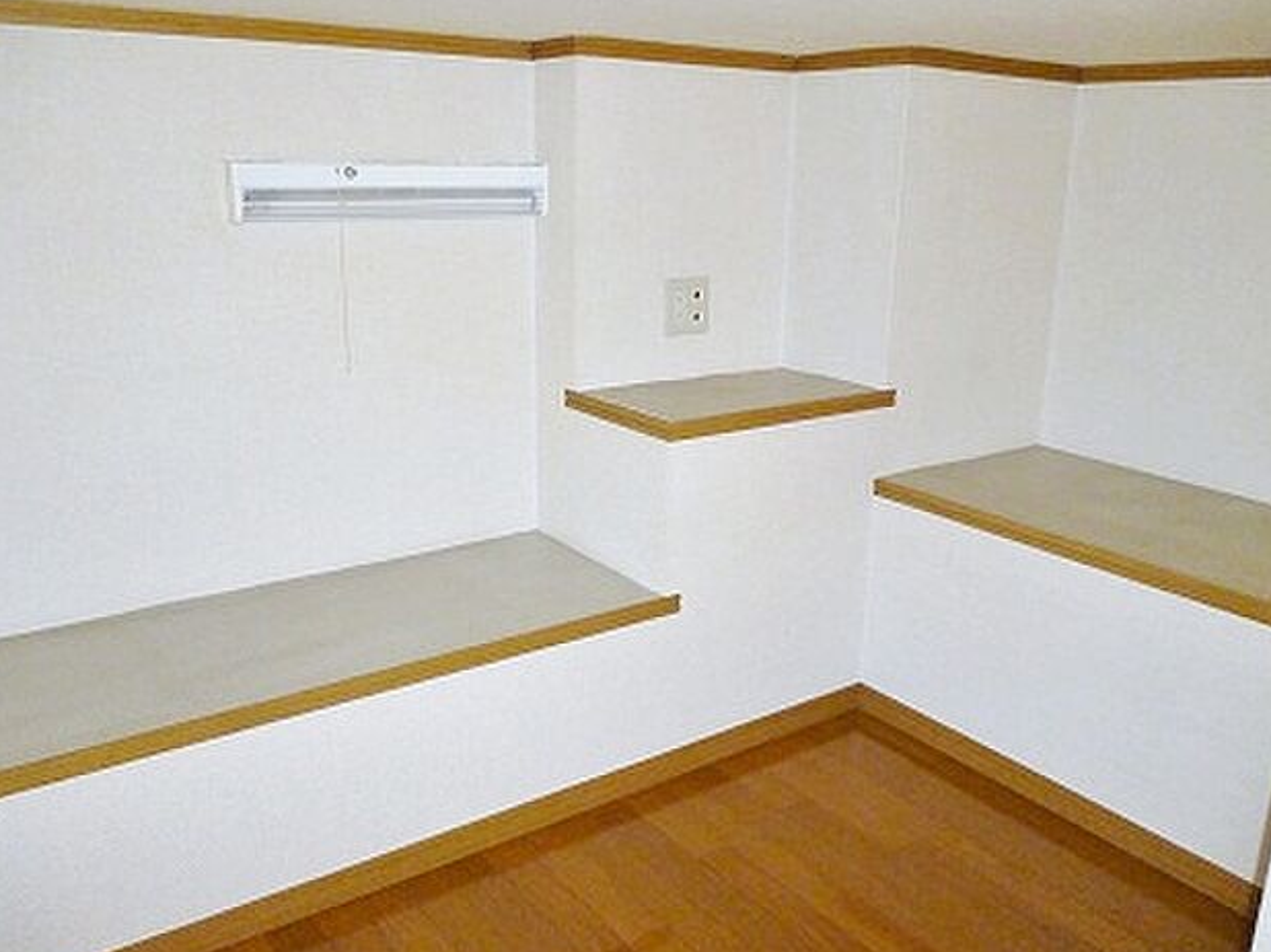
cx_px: 650
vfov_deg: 48.2
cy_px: 479
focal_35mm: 29
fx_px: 1064
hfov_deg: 61.7
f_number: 3.1
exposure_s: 1/60
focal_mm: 5
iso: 250
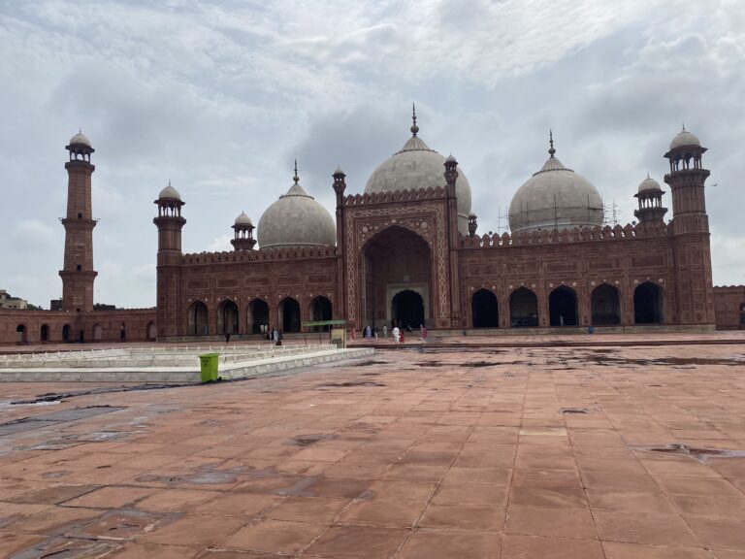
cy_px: 280
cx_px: 372
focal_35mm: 26
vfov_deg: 53.1
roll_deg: +0.8
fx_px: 560
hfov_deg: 67.3
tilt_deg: +5.8
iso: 32
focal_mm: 4.25
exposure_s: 1/7194
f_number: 1.8
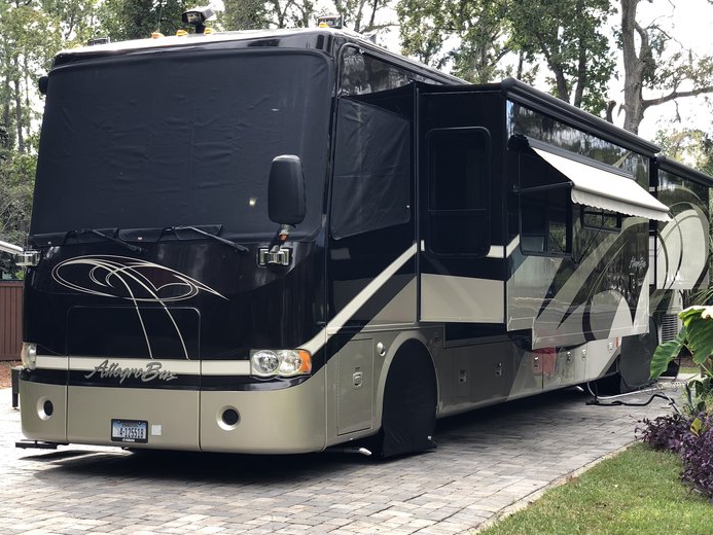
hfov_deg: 32.2
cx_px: 385
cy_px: 276
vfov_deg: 24.4
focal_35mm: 60
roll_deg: +0.8
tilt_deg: +1.1
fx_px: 1236
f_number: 2.4
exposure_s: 1/120
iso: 16
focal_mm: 6
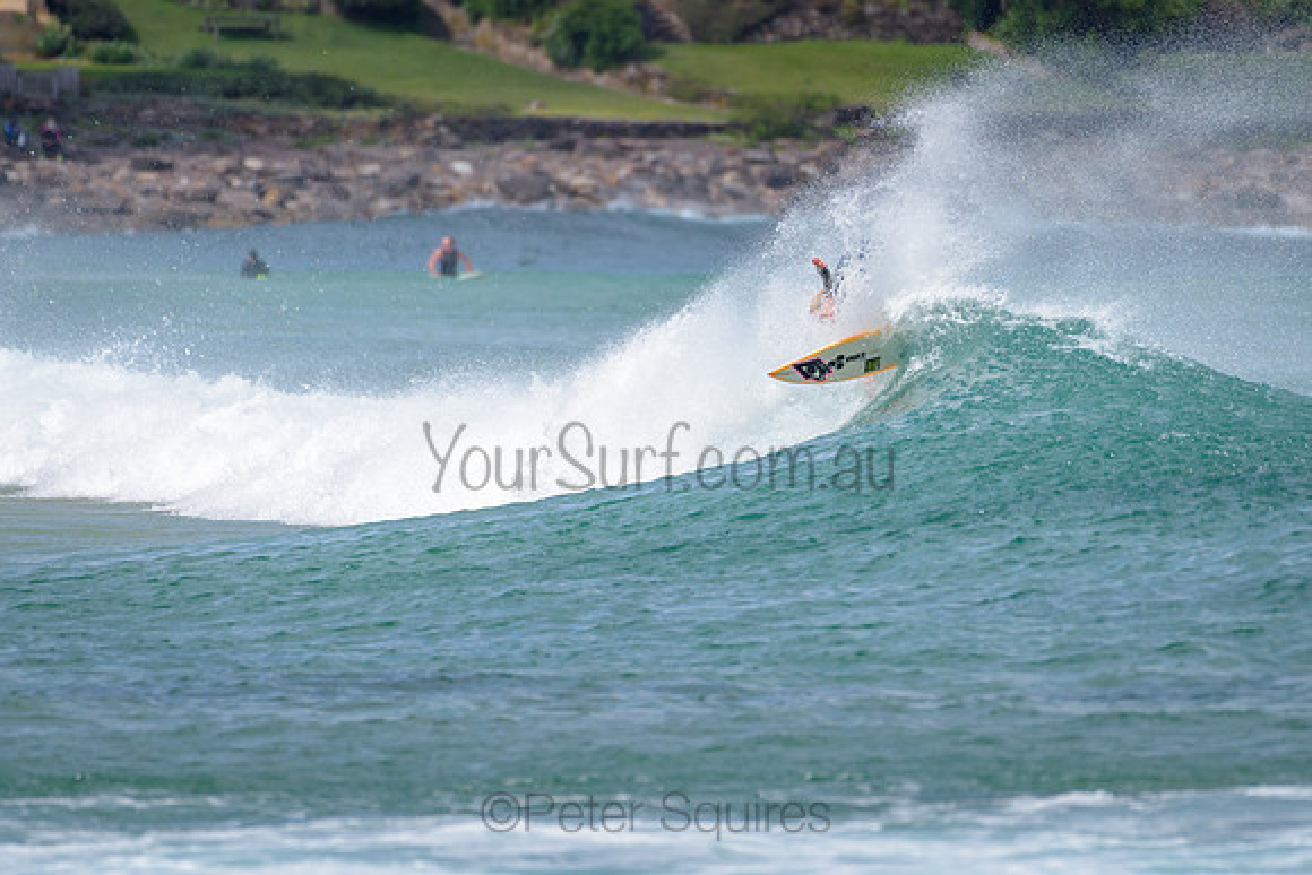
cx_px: 716
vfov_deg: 2.2
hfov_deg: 3.4
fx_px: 22332
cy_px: 382
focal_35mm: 613
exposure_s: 1/2000
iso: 140
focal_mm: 500
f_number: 5.6
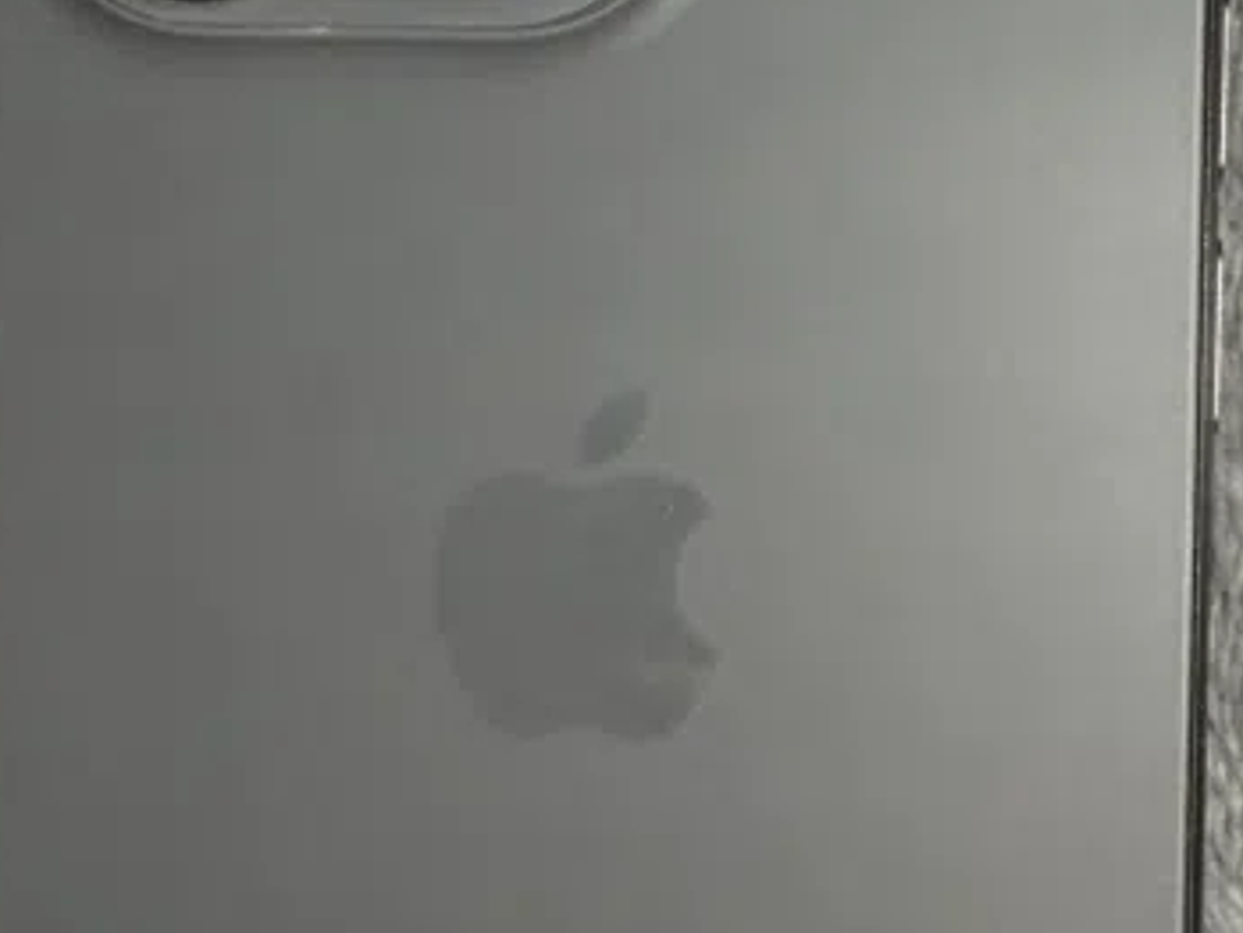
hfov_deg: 42.9
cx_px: 630
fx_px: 1581
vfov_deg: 32.9
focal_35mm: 44
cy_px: 463
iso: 320
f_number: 2.2
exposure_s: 1/60
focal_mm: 2.22
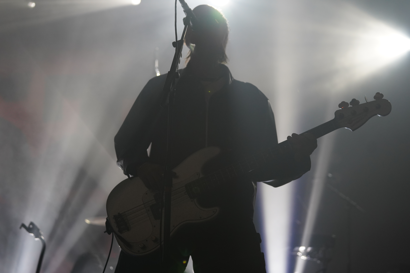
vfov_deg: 19.5
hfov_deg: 28.8
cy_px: 136
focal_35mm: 70
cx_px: 205
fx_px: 797
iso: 1600
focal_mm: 70
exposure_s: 1/160
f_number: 2.8
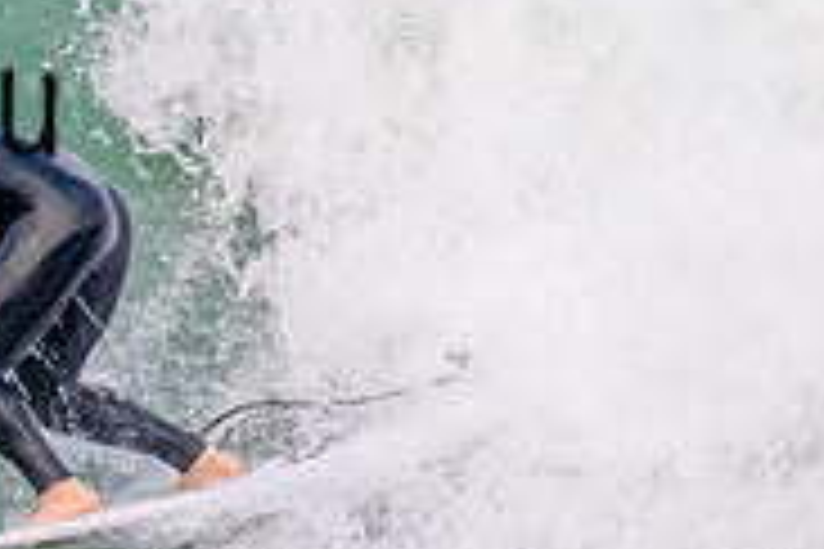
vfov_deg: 0.5
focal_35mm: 2652
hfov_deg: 0.8
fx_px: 60697
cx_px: -419
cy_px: 52
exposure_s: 1/2000
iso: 4500
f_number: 11
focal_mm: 800
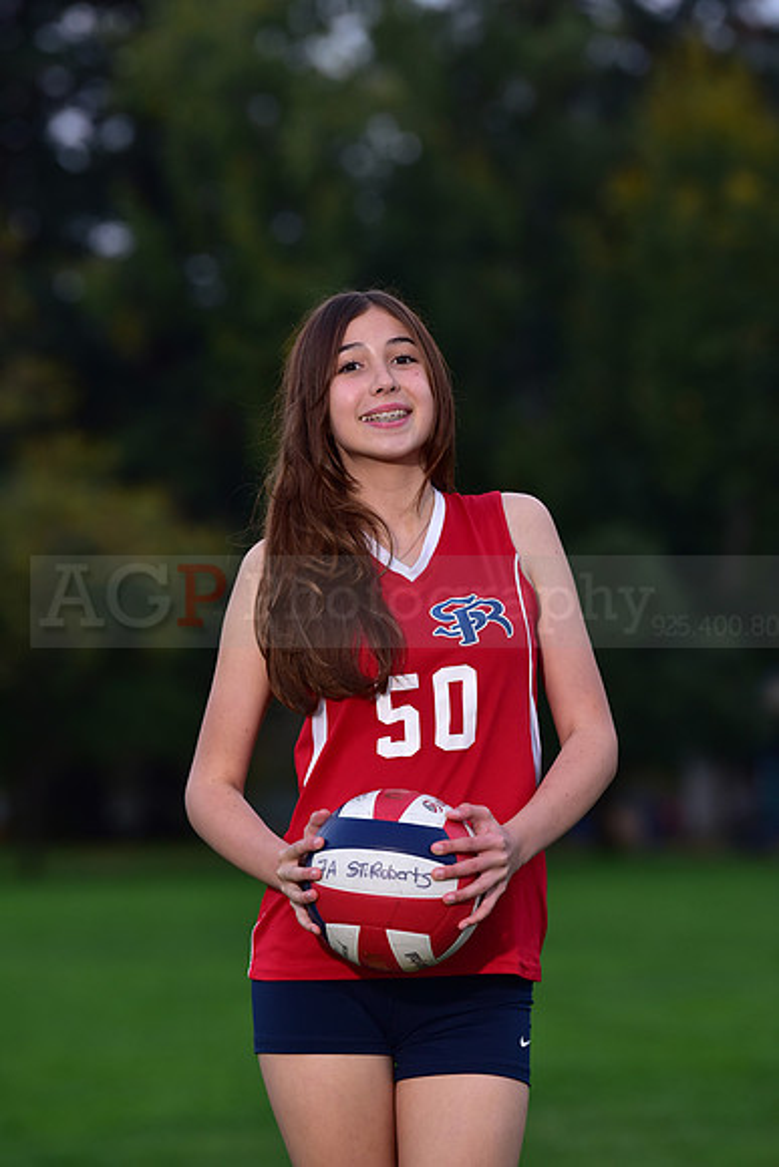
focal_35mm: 180
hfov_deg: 7.6
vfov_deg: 11.4
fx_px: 5839
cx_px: 390
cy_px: 584
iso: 640
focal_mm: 180
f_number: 4.5
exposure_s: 1/200
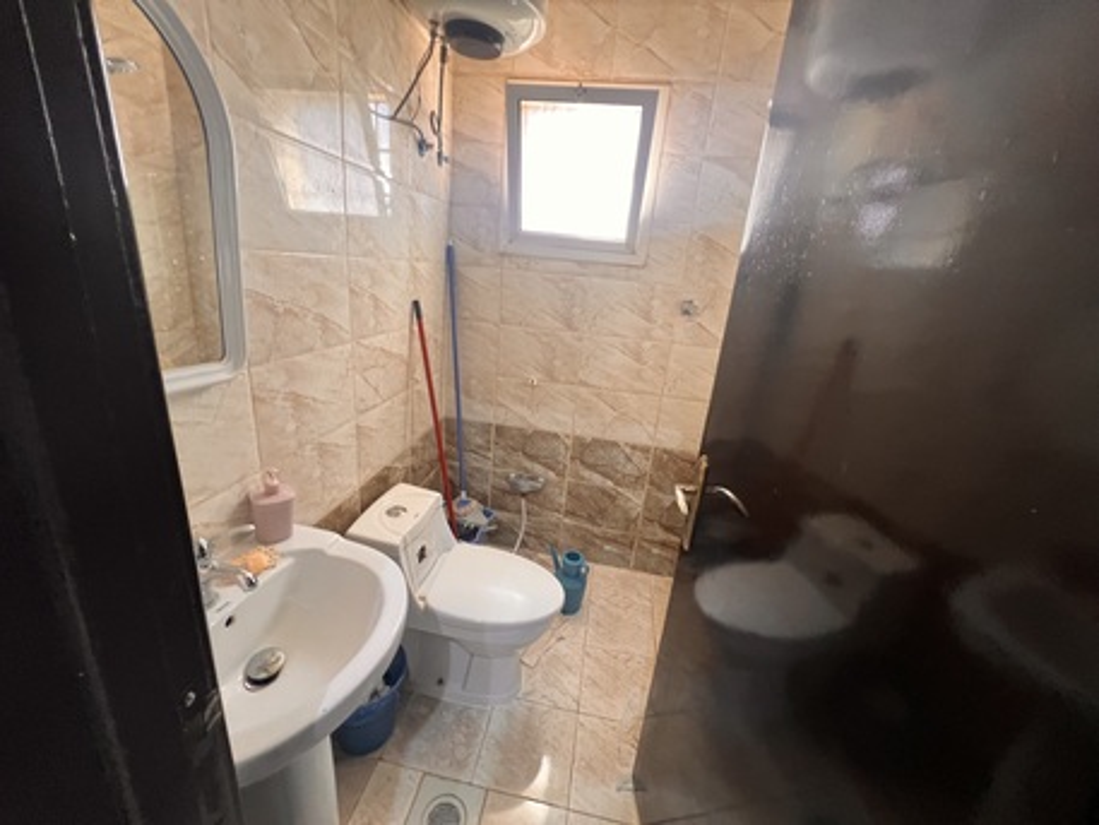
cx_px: 550
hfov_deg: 106.2
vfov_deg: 89.9
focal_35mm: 13
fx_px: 413
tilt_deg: -16.1
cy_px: 412
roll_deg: -5.3
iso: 250
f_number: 1.8
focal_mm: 1.57
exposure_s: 1/75
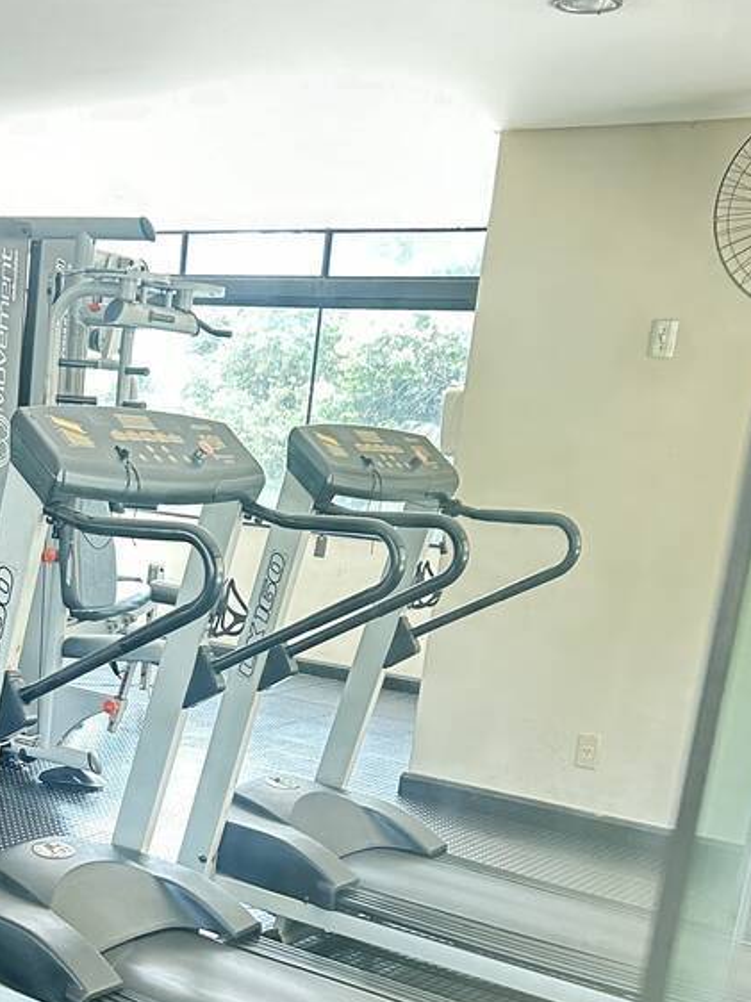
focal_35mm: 50
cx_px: 89
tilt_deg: -17.1
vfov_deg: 36.5
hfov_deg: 28.1
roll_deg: -3.7
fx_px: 1447
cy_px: 838
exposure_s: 1/60
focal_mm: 5.7
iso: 250
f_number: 1.5
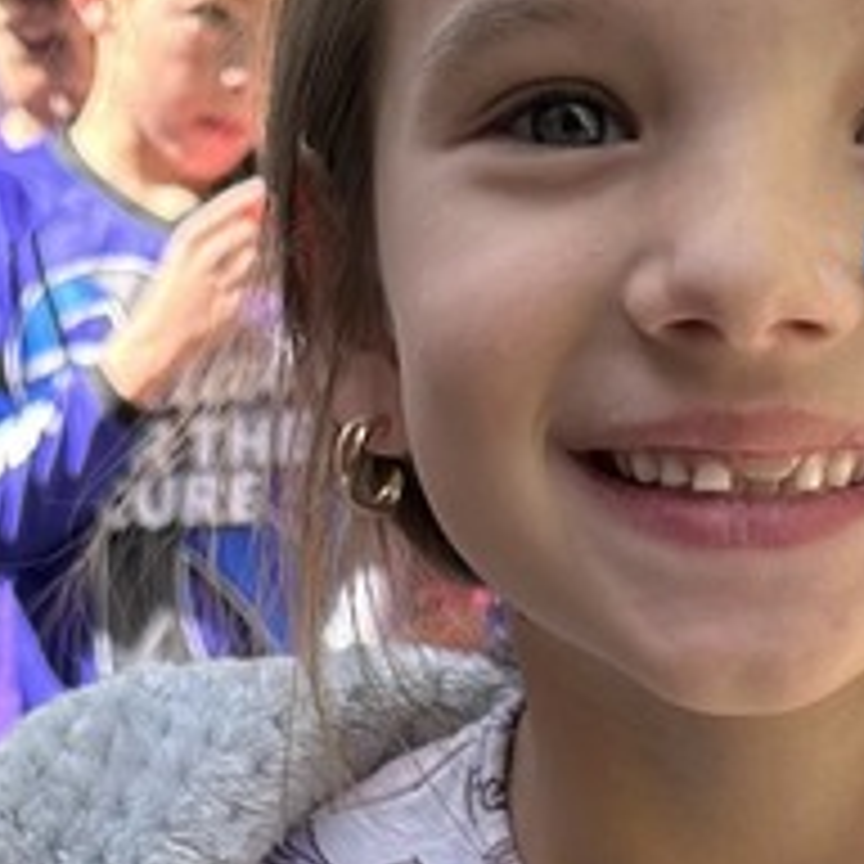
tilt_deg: -25.5
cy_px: 1768
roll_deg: -2.4
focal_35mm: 113
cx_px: 675
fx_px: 3191
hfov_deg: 15.3
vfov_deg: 13.2
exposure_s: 1/489
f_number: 1.78
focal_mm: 6.86
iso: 80
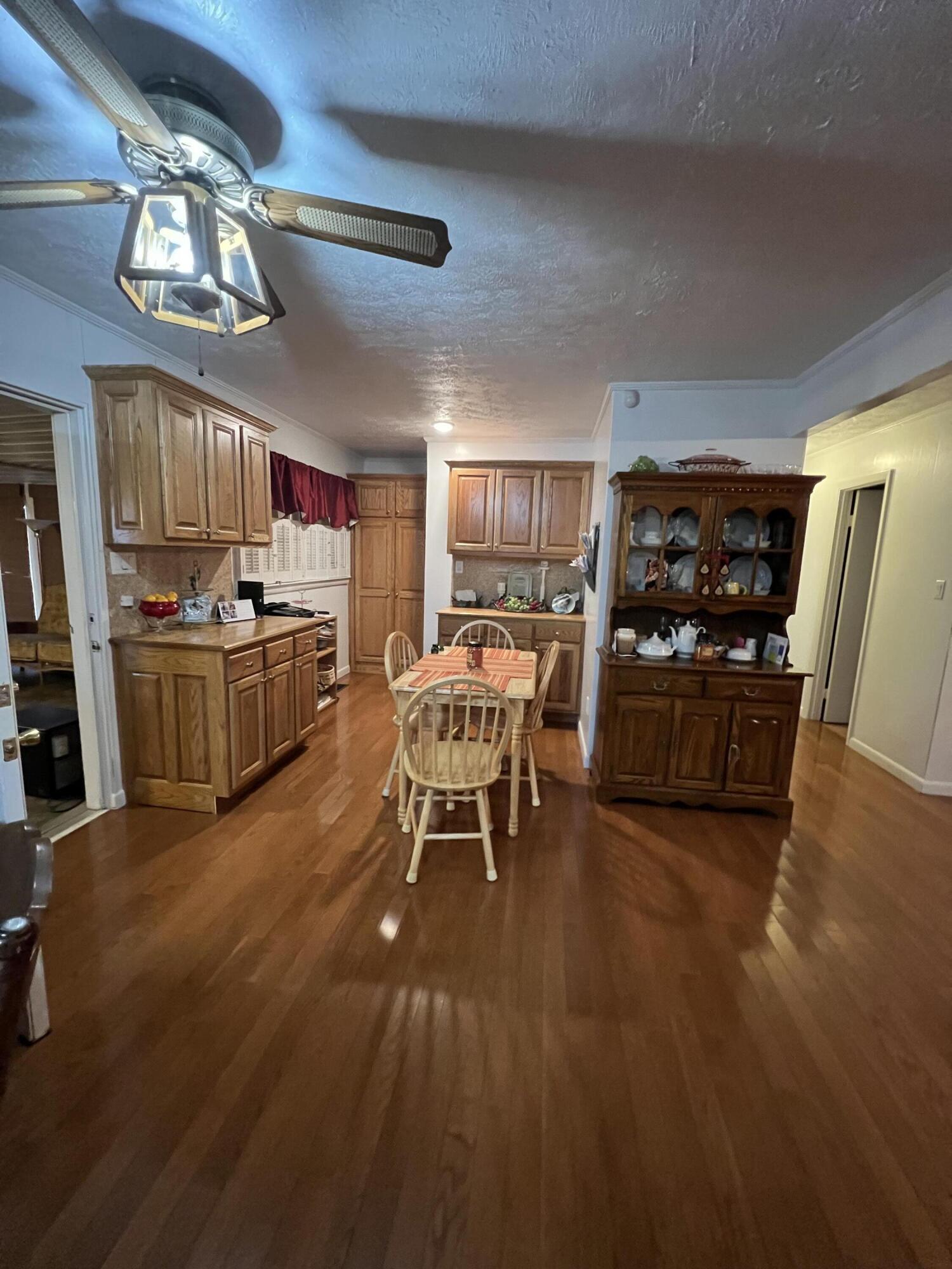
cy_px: 634
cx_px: 476
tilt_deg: -8.5
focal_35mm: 13
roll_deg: -2.1
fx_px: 477
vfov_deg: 106.2
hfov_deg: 89.9
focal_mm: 1.57
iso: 1000
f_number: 1.8
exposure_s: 1/60
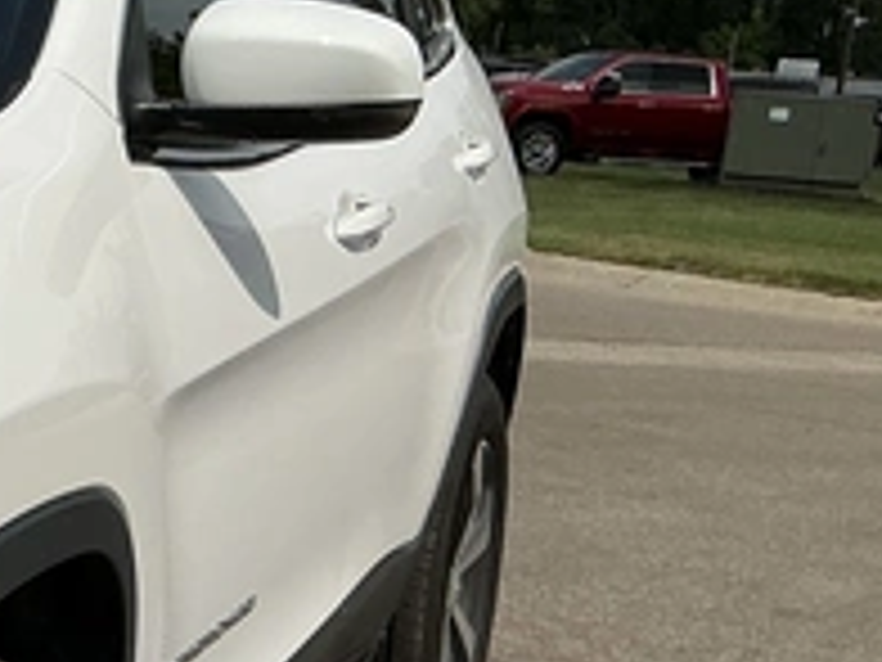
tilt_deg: -11.6
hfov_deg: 15.5
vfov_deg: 13.7
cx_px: -756
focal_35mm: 107
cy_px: 624
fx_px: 2726
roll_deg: -2.3
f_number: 1.8
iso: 25
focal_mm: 3
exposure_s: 1/5263
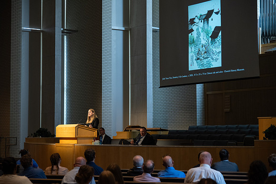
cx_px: 138
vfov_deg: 19.4
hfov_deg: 28.7
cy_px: 92
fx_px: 539
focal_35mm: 70
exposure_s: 1/250
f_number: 4
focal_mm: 70
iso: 2000
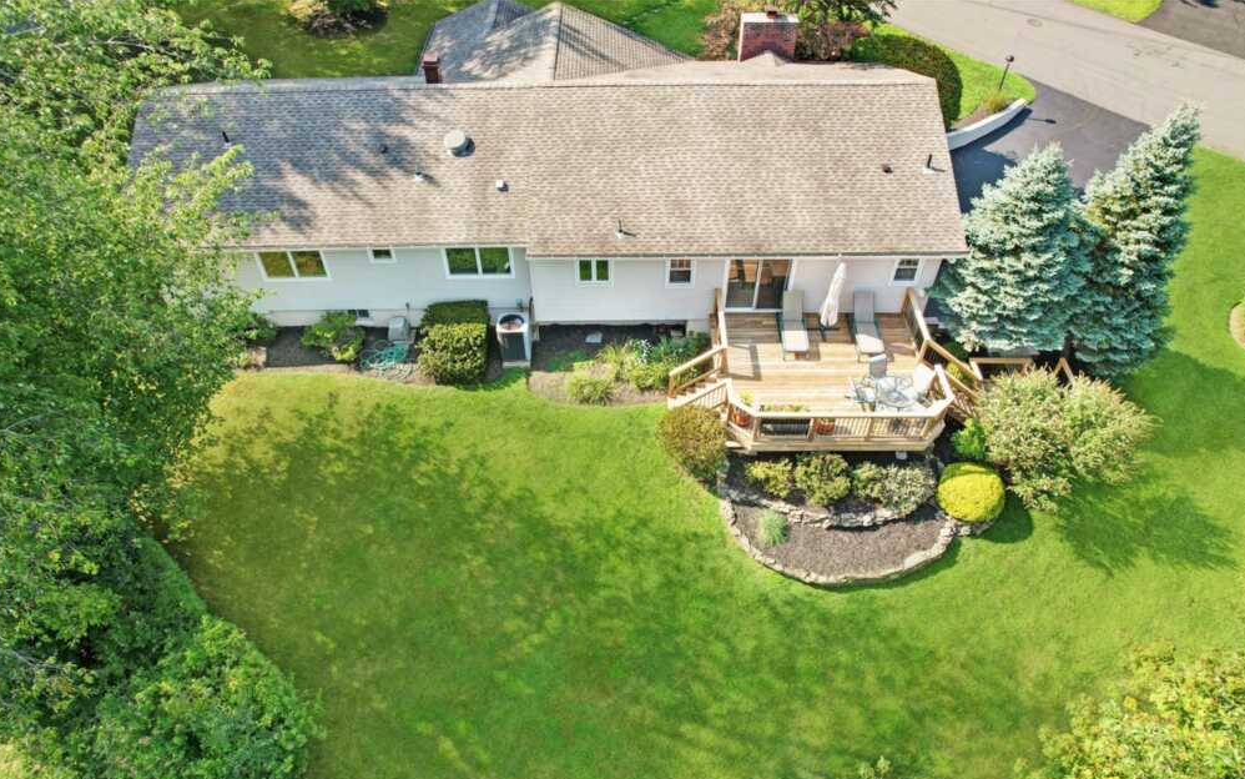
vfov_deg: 52.9
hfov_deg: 77.1
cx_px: 615
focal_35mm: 23
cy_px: 424
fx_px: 780
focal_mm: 8.4
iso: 100
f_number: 2.8
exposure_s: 1/500
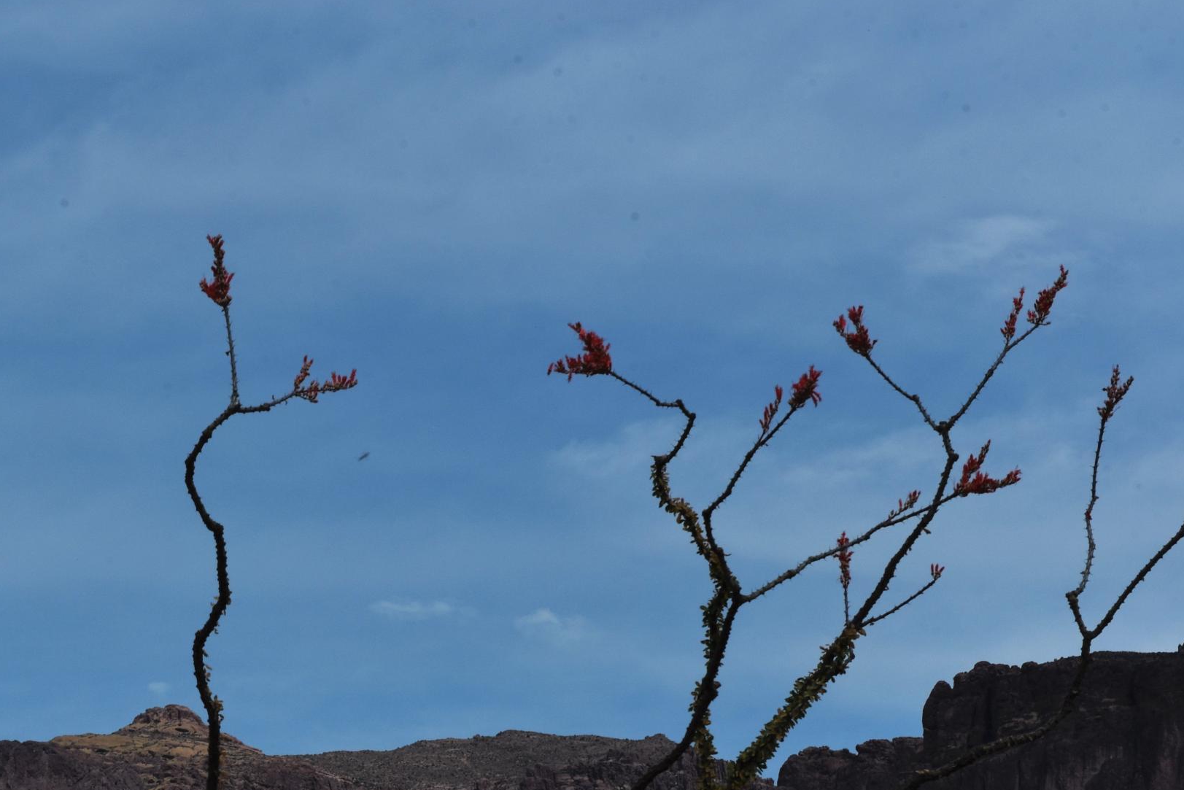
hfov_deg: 16.5
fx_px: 4013
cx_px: 98
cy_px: 726
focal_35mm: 122
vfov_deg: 11.2
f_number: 20
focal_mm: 66
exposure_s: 1/200
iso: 100
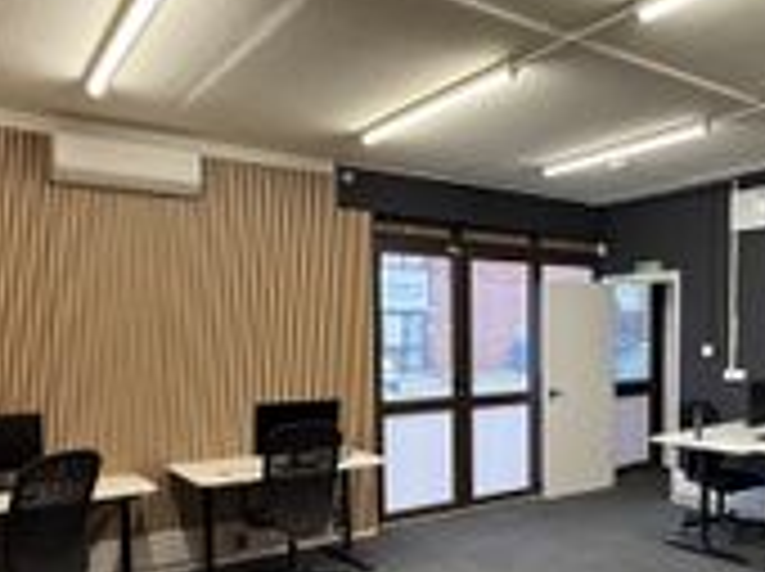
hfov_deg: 54.2
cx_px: 513
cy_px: 387
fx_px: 728
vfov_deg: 42.2
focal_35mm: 33
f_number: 2.2
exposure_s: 1/100
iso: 160
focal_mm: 2.22
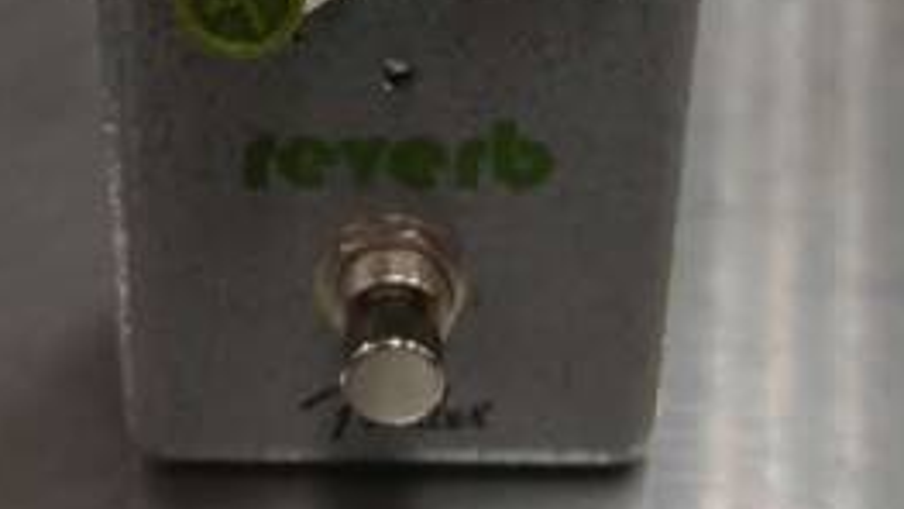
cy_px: -120
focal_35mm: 56
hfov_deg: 37.2
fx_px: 1342
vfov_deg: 20.0
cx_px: 433
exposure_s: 1/60
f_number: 1.8
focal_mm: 3.98
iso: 250
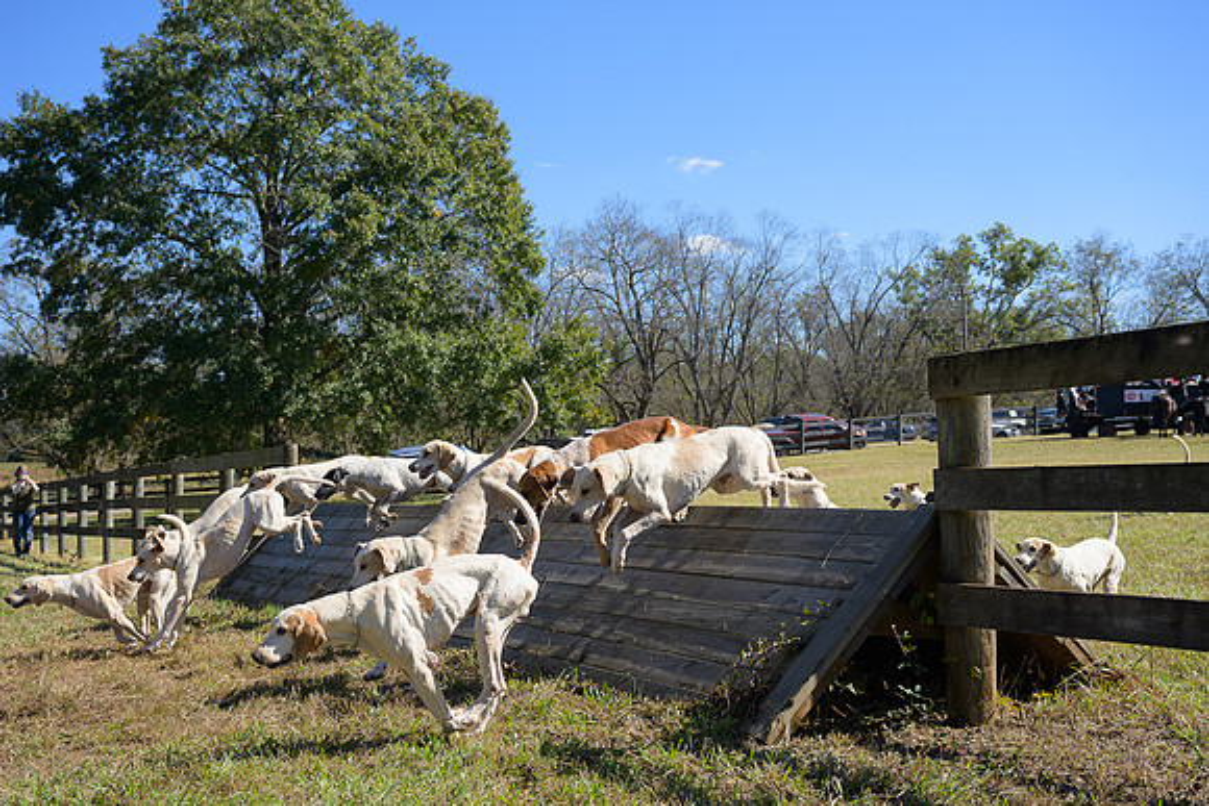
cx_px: 604
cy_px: 403
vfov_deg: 32.6
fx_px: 1377
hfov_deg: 47.4
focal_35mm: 41
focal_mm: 41
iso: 200
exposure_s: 1/800
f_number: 5.6
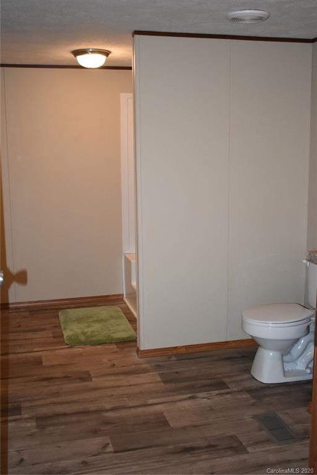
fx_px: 515
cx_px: 158
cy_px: 238
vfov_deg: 49.6
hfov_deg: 34.2
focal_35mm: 39
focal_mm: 26
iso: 1600
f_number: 4
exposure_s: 1/100
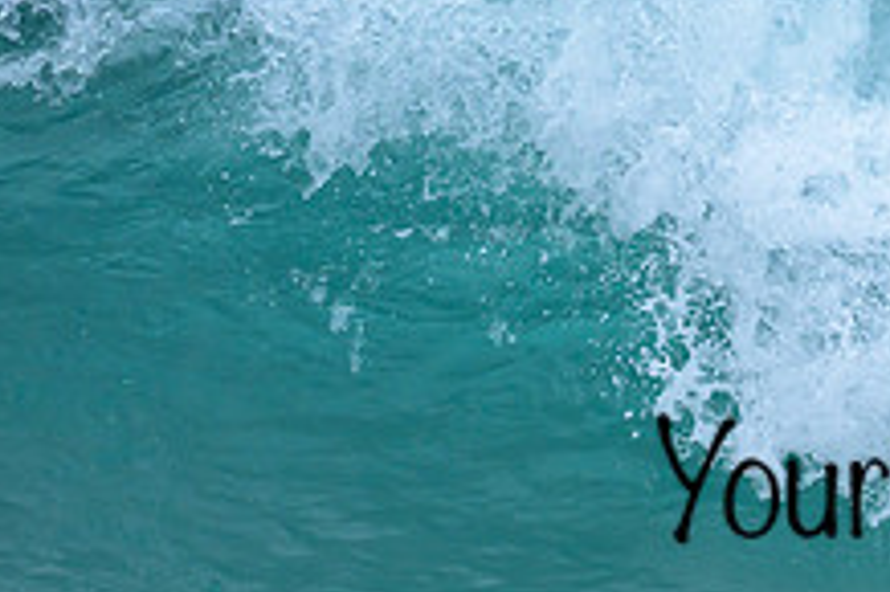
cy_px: 516
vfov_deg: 0.5
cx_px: 1172
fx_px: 72379
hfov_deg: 0.7
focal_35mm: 2930
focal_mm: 800
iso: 400
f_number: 6.3
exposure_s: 1/2500
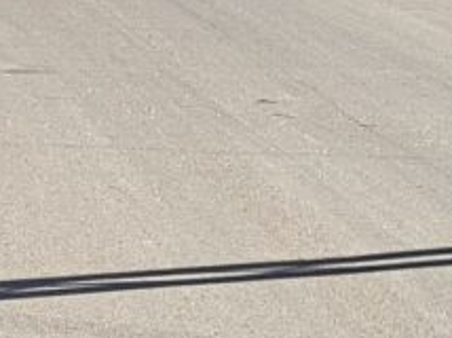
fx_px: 4761
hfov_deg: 5.1
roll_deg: -0.7
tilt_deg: +6.2
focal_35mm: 365
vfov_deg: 3.9
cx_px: -957
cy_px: -656
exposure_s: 1/1229
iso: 20
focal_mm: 6
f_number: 2
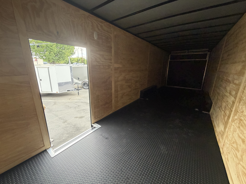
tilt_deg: -15.0
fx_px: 99
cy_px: 92
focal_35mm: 14
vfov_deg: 85.7
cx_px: 123
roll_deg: -0.4
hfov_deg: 102.1
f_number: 2.2
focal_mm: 2.22
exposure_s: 1/121
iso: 320
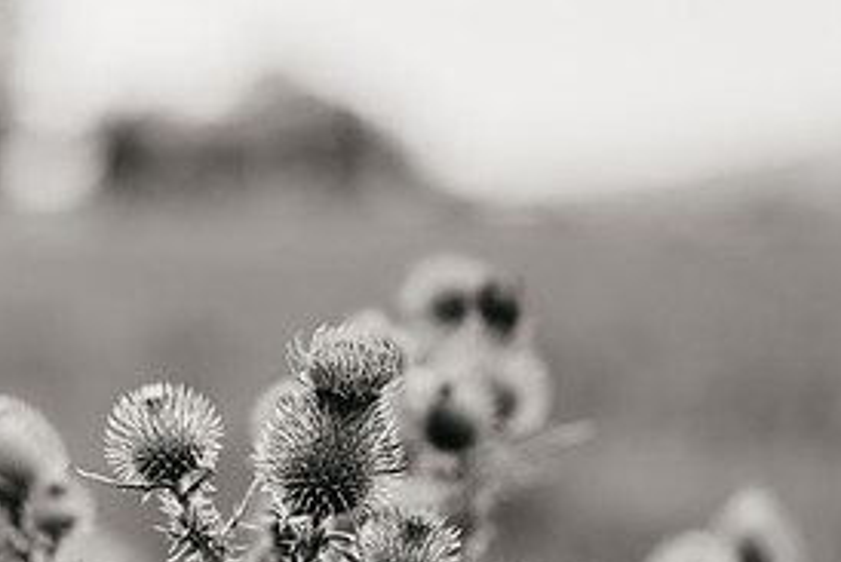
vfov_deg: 12.9
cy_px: 392
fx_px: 2477
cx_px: 362
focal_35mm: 106
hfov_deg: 19.3
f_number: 2.2
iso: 250
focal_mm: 50
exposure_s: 1/400
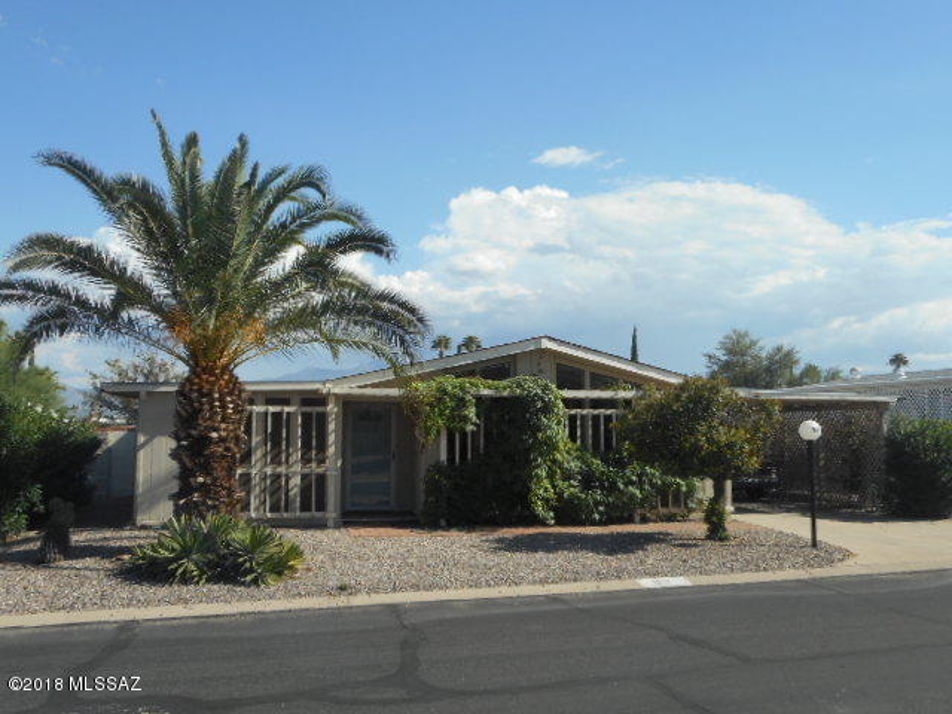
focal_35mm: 34
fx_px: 935
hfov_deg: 54.0
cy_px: 357
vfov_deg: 41.8
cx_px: 476
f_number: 4.2
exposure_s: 1/640
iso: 80
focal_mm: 6
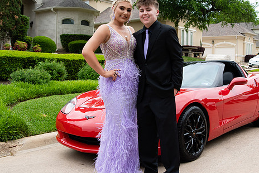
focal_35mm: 45
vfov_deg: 29.9
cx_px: 156
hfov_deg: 43.3
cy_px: 82
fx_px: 324
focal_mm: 24
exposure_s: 1/1000
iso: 500
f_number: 2.8
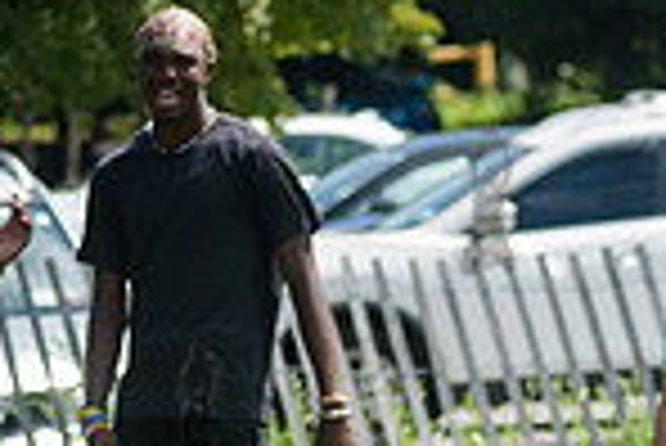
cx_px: 1066
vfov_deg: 2.7
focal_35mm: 517
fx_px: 9574
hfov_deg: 4.0
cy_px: 412
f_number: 4
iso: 200
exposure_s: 1/1250
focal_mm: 112
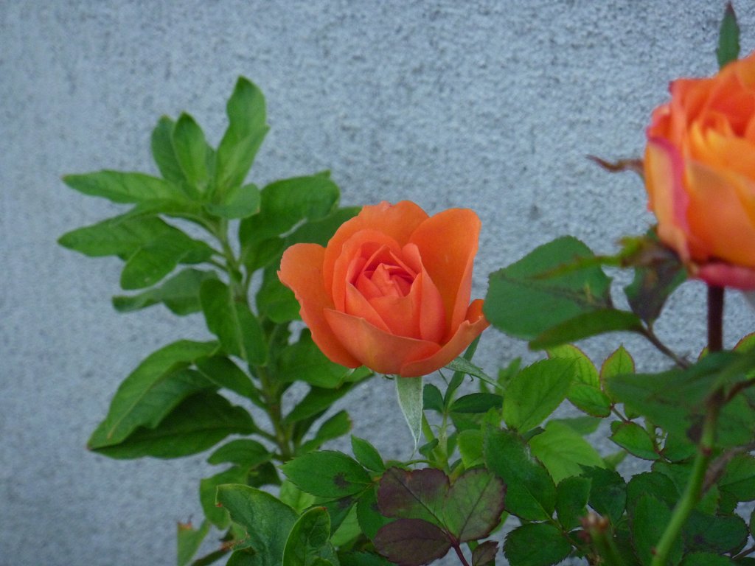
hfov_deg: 17.9
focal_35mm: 110
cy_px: 283
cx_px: 378
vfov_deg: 13.5
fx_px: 2399
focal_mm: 19.5
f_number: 5.7
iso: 400
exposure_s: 1/80
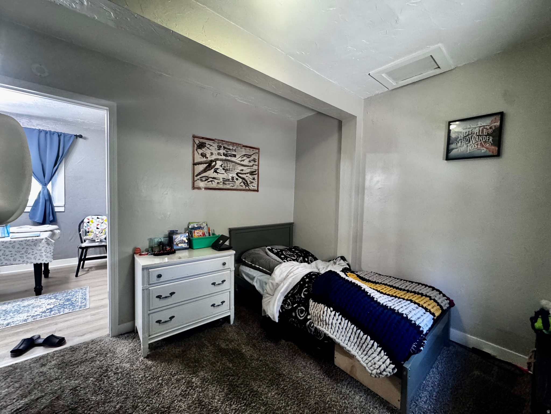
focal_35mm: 14
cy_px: 207
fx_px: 223
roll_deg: -1.4
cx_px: 276
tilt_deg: -2.8
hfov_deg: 102.1
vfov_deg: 85.7
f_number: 2.2
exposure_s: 1/60
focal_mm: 2.22
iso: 640
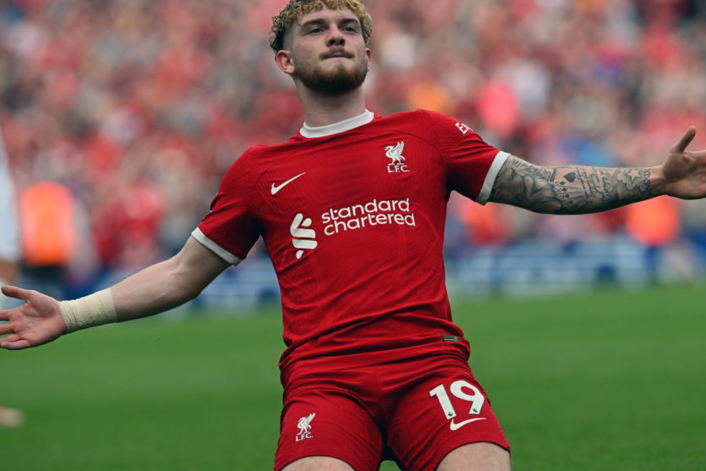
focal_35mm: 494
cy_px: 253
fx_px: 9689
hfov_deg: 4.2
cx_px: 366
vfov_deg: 2.8
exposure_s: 1/2000
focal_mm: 400
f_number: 5
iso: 1000
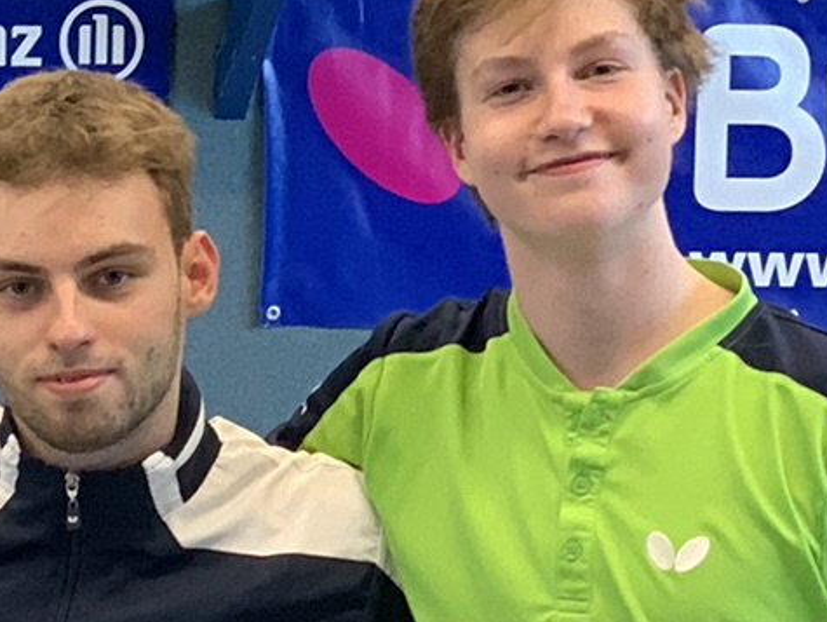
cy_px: 679
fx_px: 5356
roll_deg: -0.6
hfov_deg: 8.4
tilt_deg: -5.1
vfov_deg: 6.6
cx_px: -752
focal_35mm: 224
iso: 160
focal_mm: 6
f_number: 2.4
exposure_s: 1/50
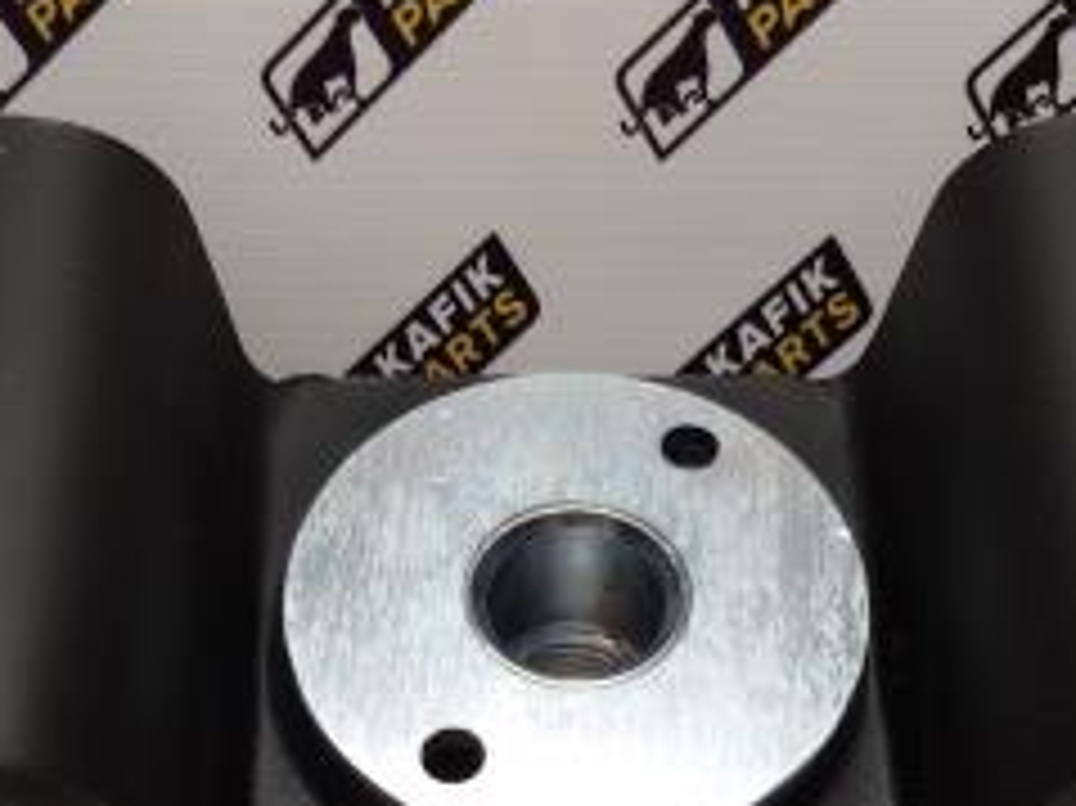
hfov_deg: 27.8
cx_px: 558
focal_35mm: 70
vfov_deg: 20.8
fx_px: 2175
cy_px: 633
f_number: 2.4
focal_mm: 2.93
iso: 40
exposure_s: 1/33
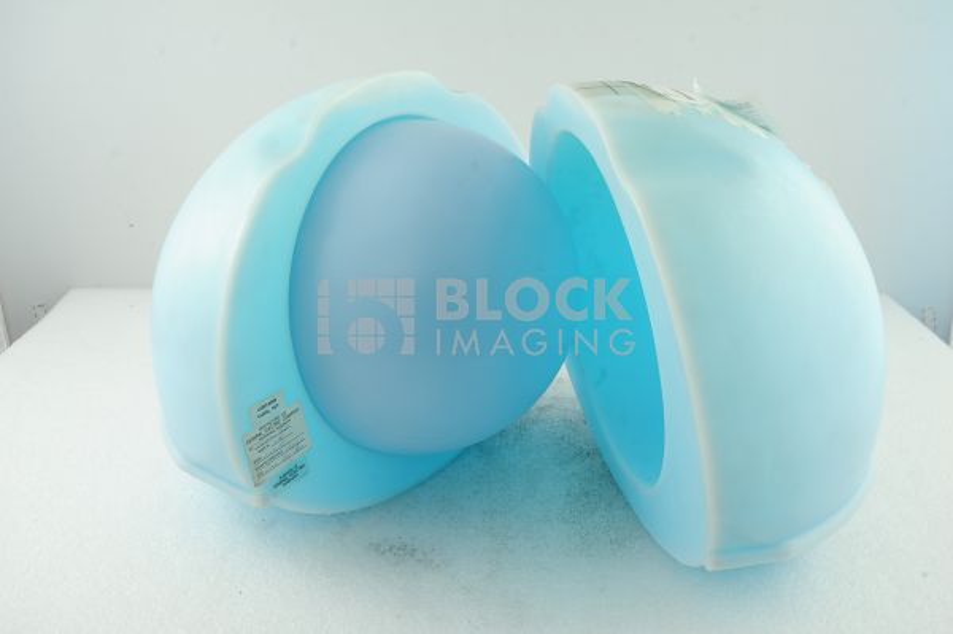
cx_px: 476
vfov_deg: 29.8
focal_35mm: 45
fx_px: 1190
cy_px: 317
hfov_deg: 43.6
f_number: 9
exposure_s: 1/100
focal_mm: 45
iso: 800
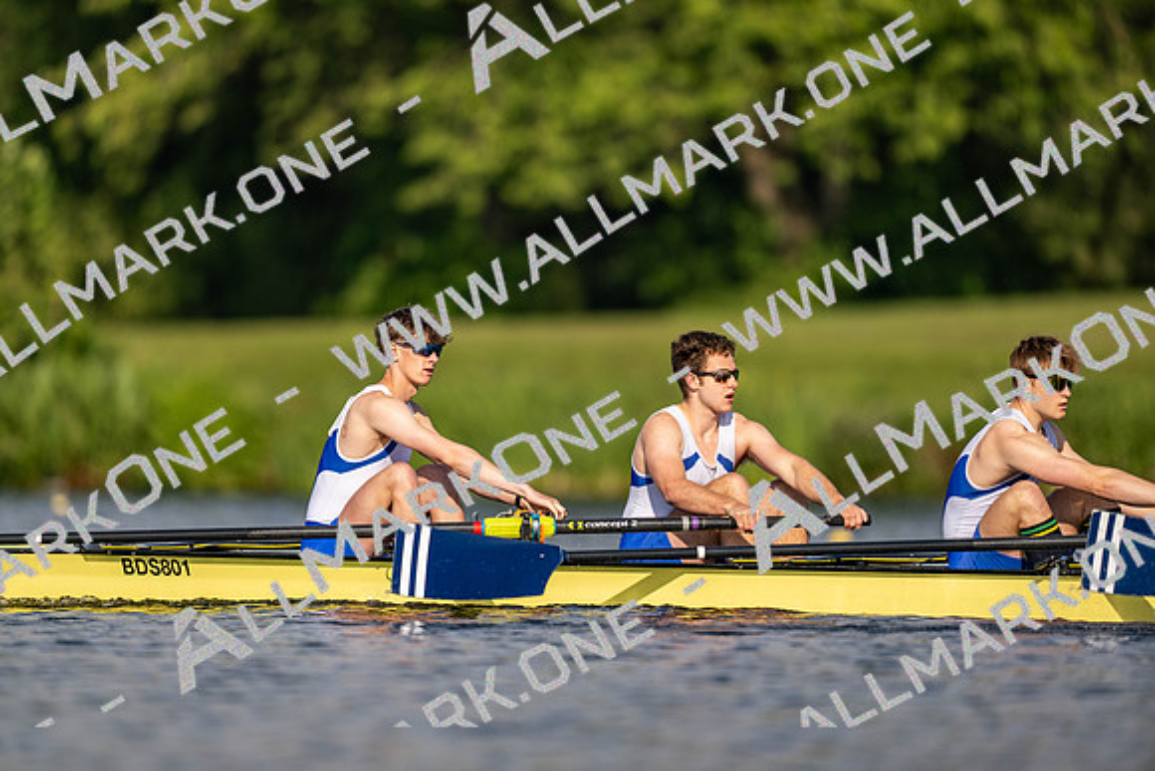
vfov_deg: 2.3
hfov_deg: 3.4
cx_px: 578
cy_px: 386
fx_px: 19254
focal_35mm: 600
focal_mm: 600
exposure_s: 1/2500
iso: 250
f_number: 4
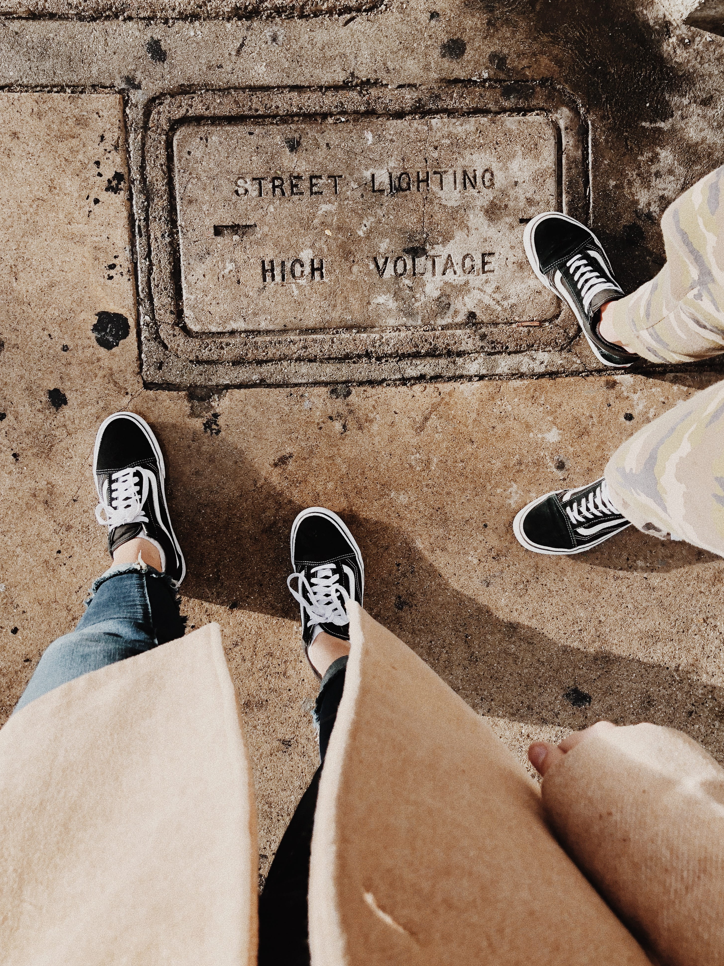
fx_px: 809
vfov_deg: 61.7
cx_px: 352
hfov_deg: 48.2
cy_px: 479
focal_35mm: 29
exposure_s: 1/291
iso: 20
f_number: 1.8
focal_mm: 3.99
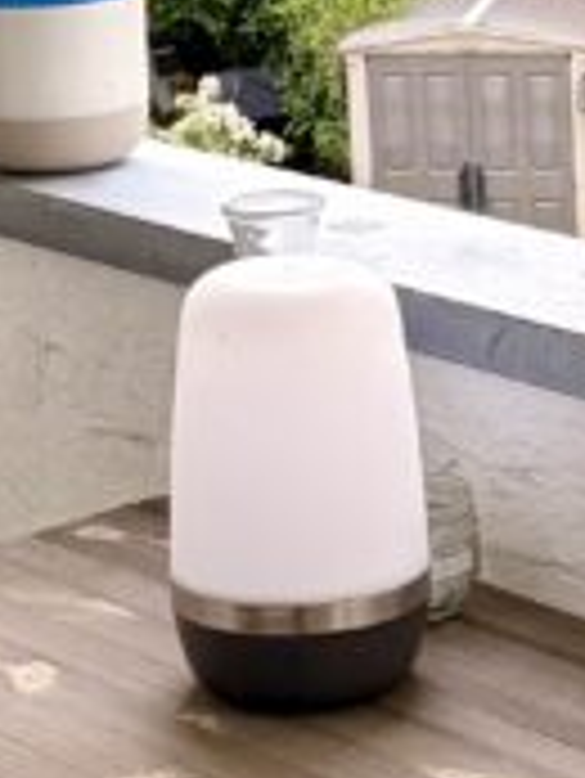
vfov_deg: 12.6
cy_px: -99
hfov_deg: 9.6
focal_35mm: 154
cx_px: 392
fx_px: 3466
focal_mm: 5.96
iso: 50
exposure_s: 1/489
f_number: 1.6
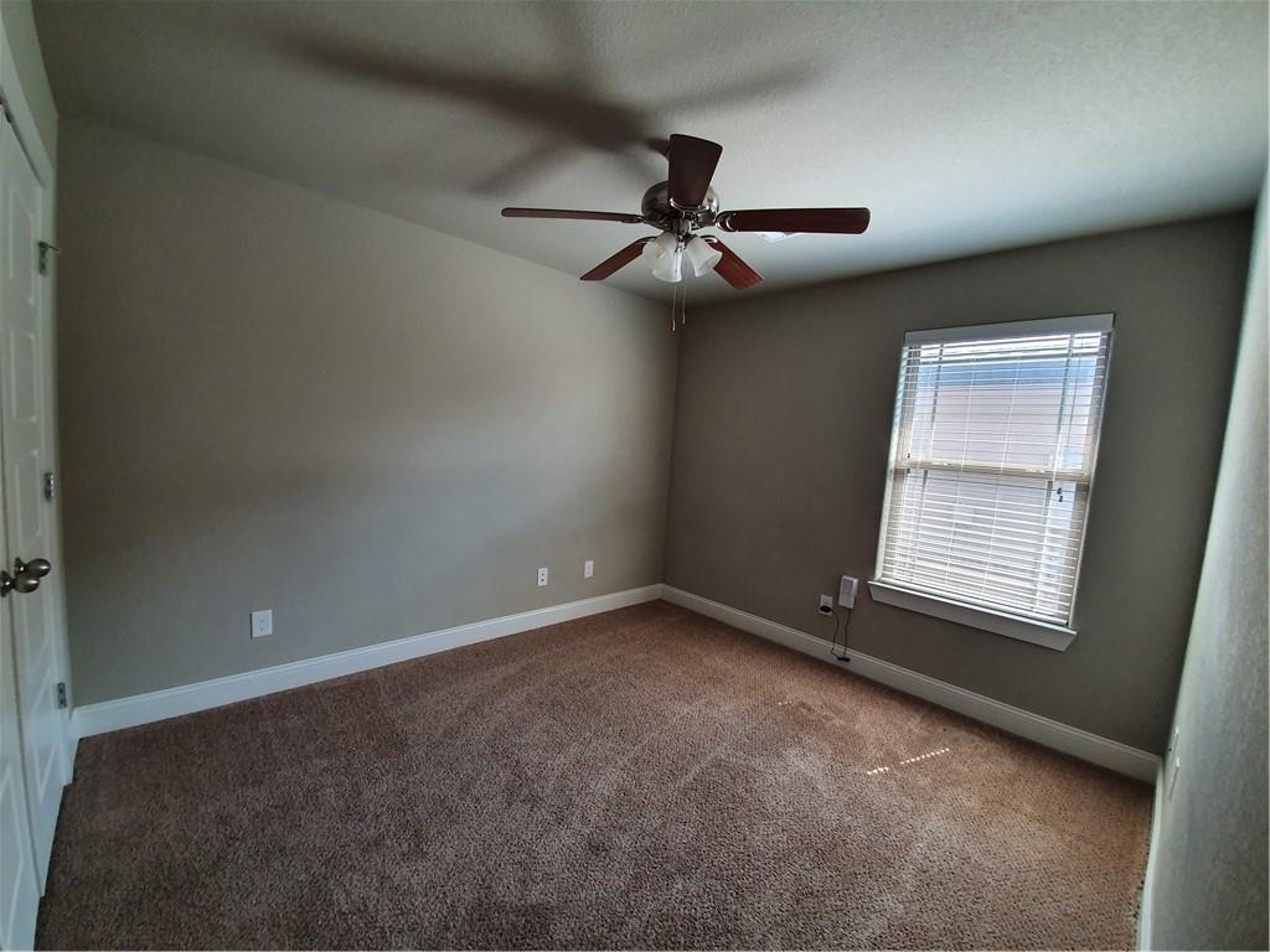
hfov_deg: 106.2
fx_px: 477
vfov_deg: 89.9
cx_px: 635
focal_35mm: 13
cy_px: 476
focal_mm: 1.8
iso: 160
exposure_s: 1/60
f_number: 2.2
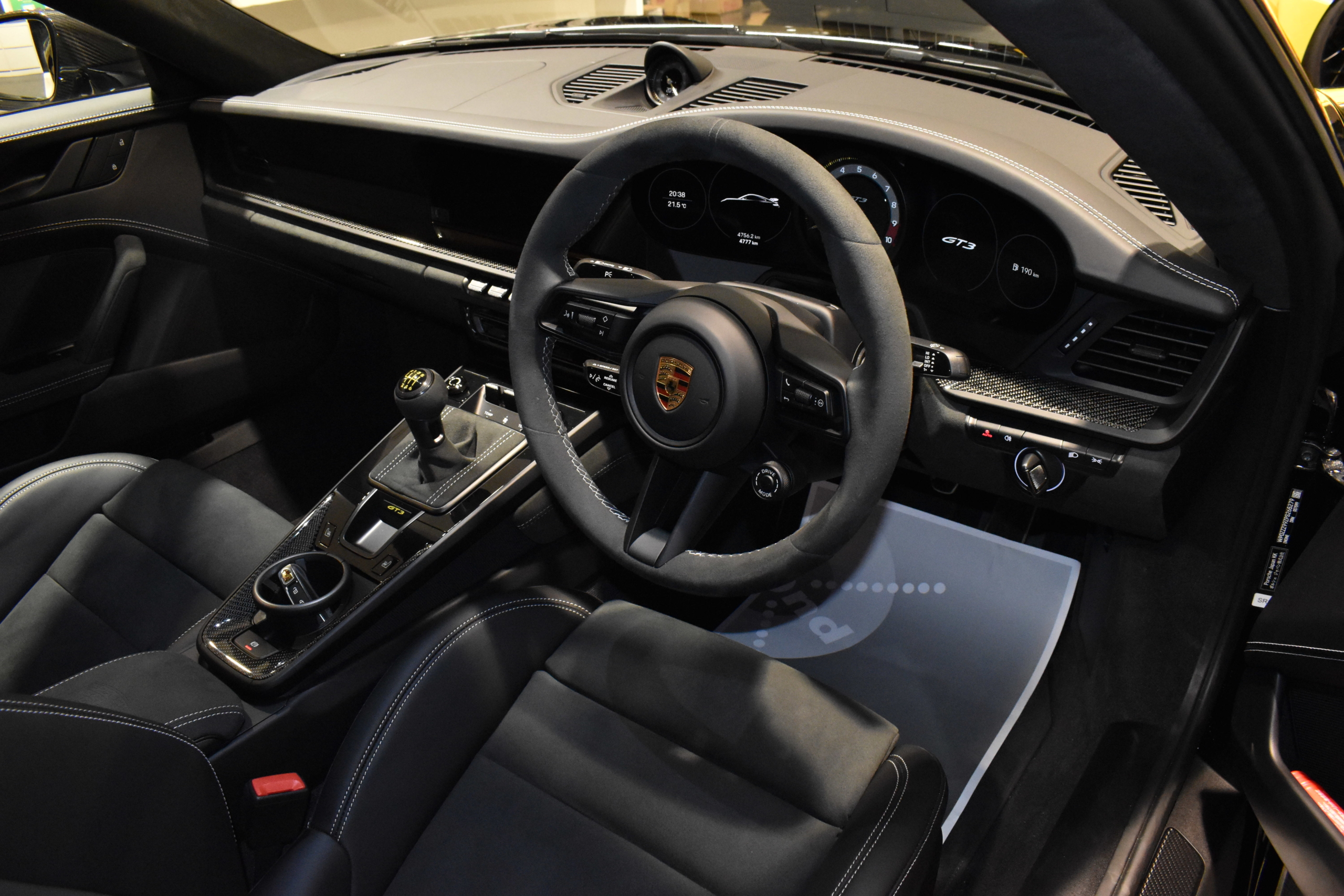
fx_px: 1008
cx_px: 672
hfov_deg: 67.4
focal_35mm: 27
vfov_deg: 47.9
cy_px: 448
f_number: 8
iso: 4000
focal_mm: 18
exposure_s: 1/60
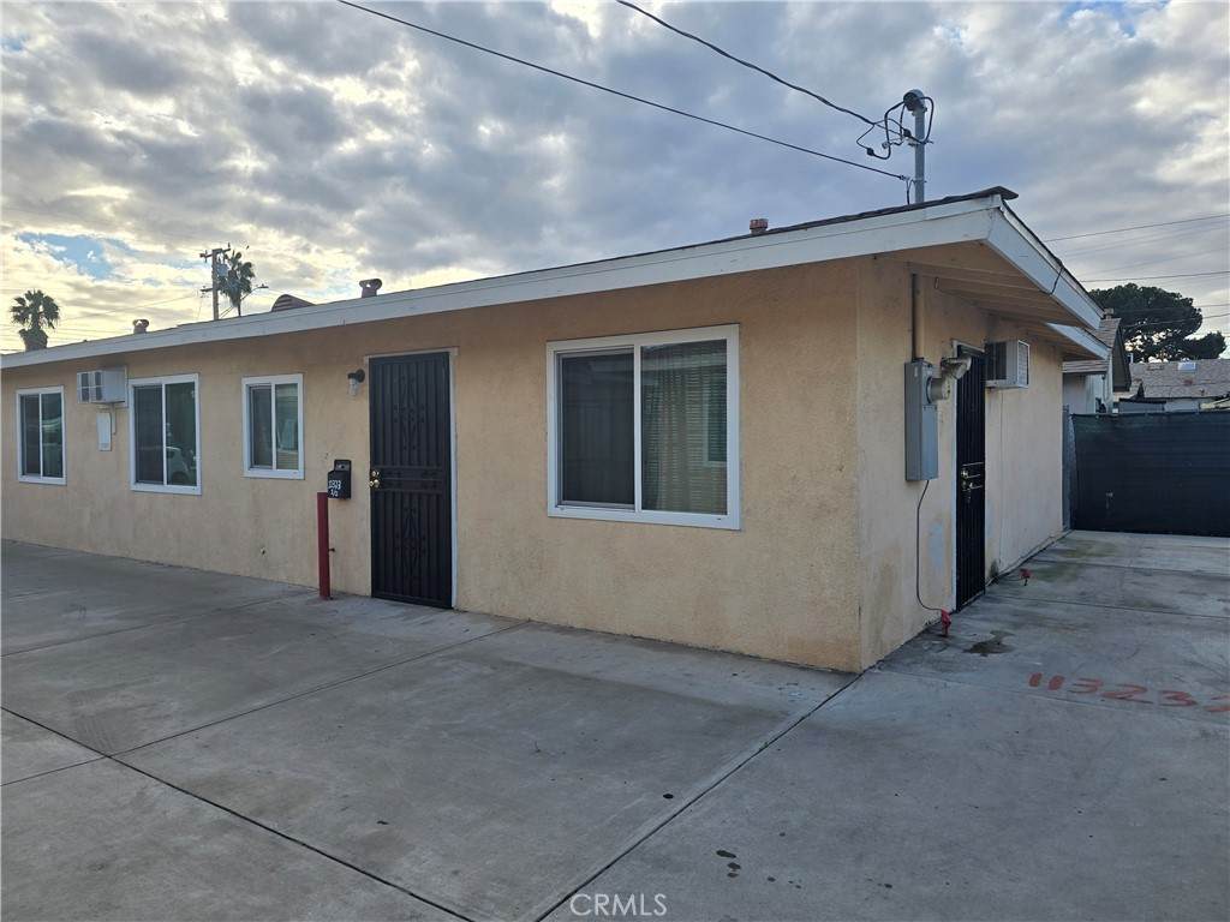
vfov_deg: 58.9
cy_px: 461
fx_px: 817
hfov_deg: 73.9
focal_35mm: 23
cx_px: 615
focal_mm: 6.3
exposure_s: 1/563
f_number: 1.7
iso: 12
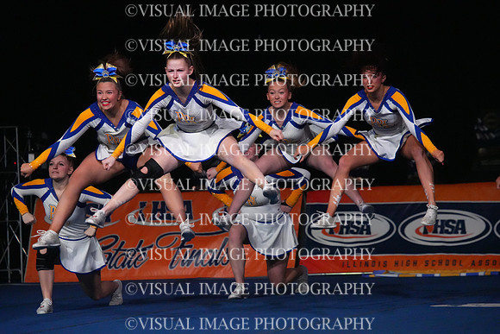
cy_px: 167
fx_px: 3264
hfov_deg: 8.8
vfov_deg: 5.9
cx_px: 250
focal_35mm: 235
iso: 16000
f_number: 5.6
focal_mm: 235
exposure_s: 1/1250
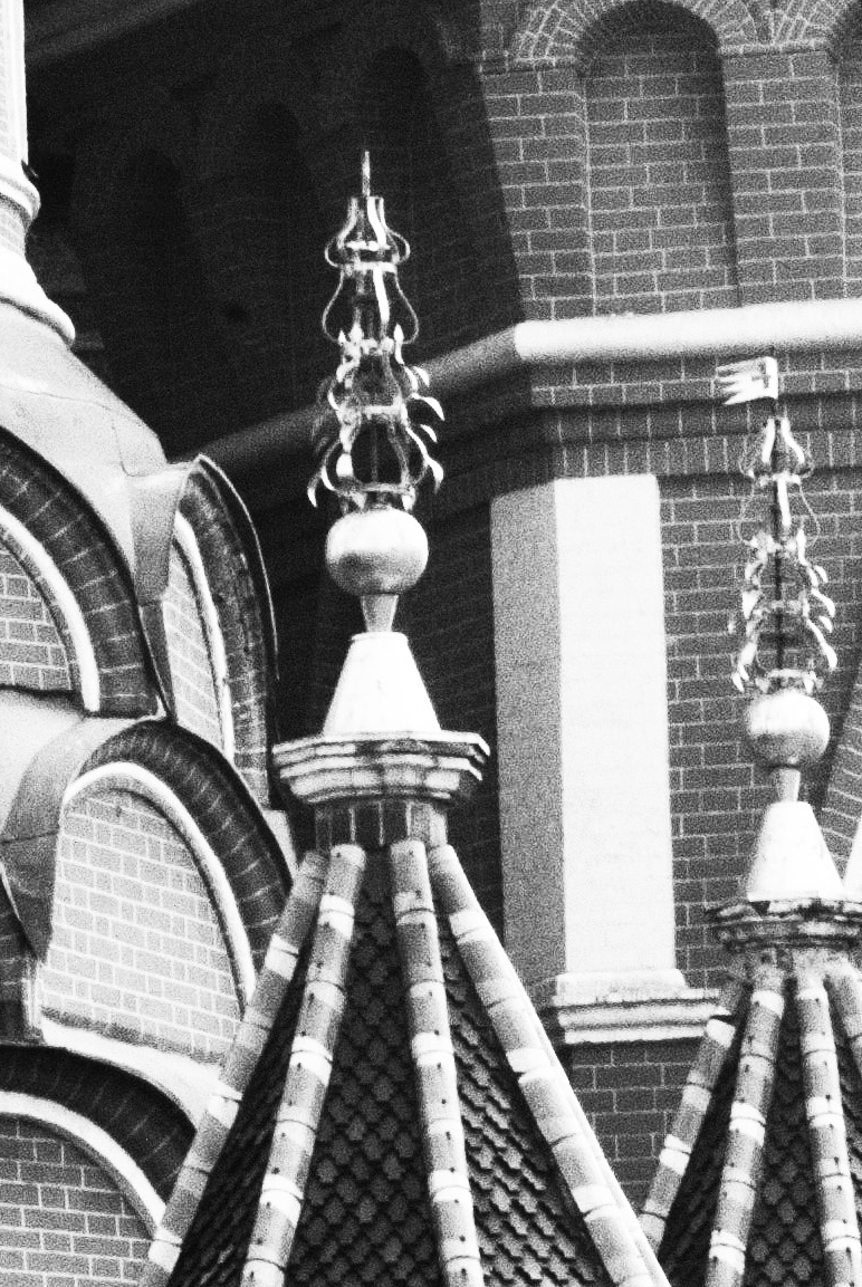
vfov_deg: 4.3
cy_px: 683
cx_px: 48
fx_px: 17140
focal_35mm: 479
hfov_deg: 2.9
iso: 400
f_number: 22
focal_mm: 95
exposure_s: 1/90
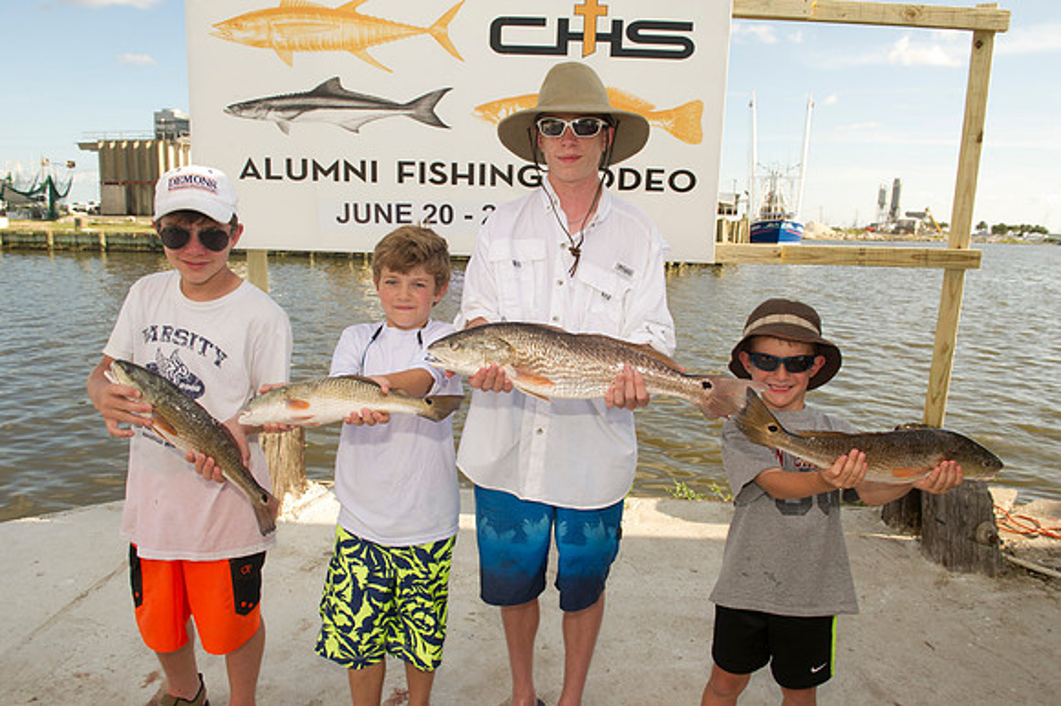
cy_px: 353
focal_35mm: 24
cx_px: 530
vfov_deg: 53.1
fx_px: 707
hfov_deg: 73.8
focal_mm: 24
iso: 400
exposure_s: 1/250
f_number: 10
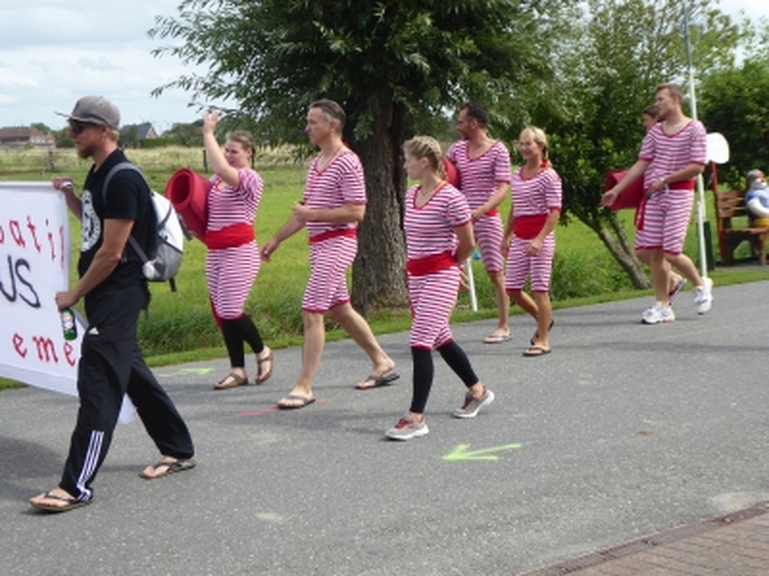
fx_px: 1444
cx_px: 384
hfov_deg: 29.8
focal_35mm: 65
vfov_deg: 22.6
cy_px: 288
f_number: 4.3
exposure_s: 1/320
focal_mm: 10.9
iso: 80
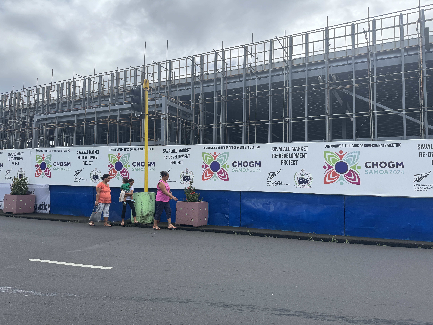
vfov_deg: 56.8
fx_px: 300
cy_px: 162
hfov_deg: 71.6
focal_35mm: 24
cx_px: 216
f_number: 1.78
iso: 80
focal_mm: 6.76
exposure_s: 1/3802
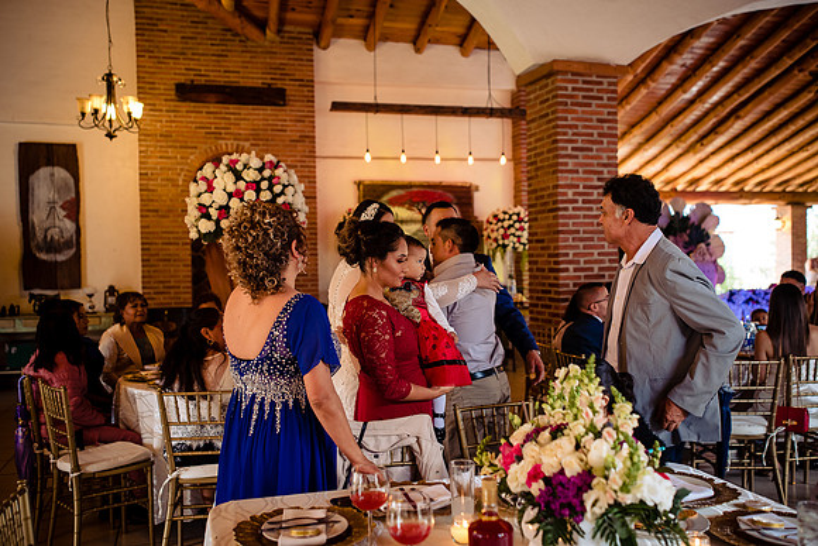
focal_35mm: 35
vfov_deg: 37.9
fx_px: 795
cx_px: 409
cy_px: 273
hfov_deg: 54.4
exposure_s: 1/125
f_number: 2.8
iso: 1250
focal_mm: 35
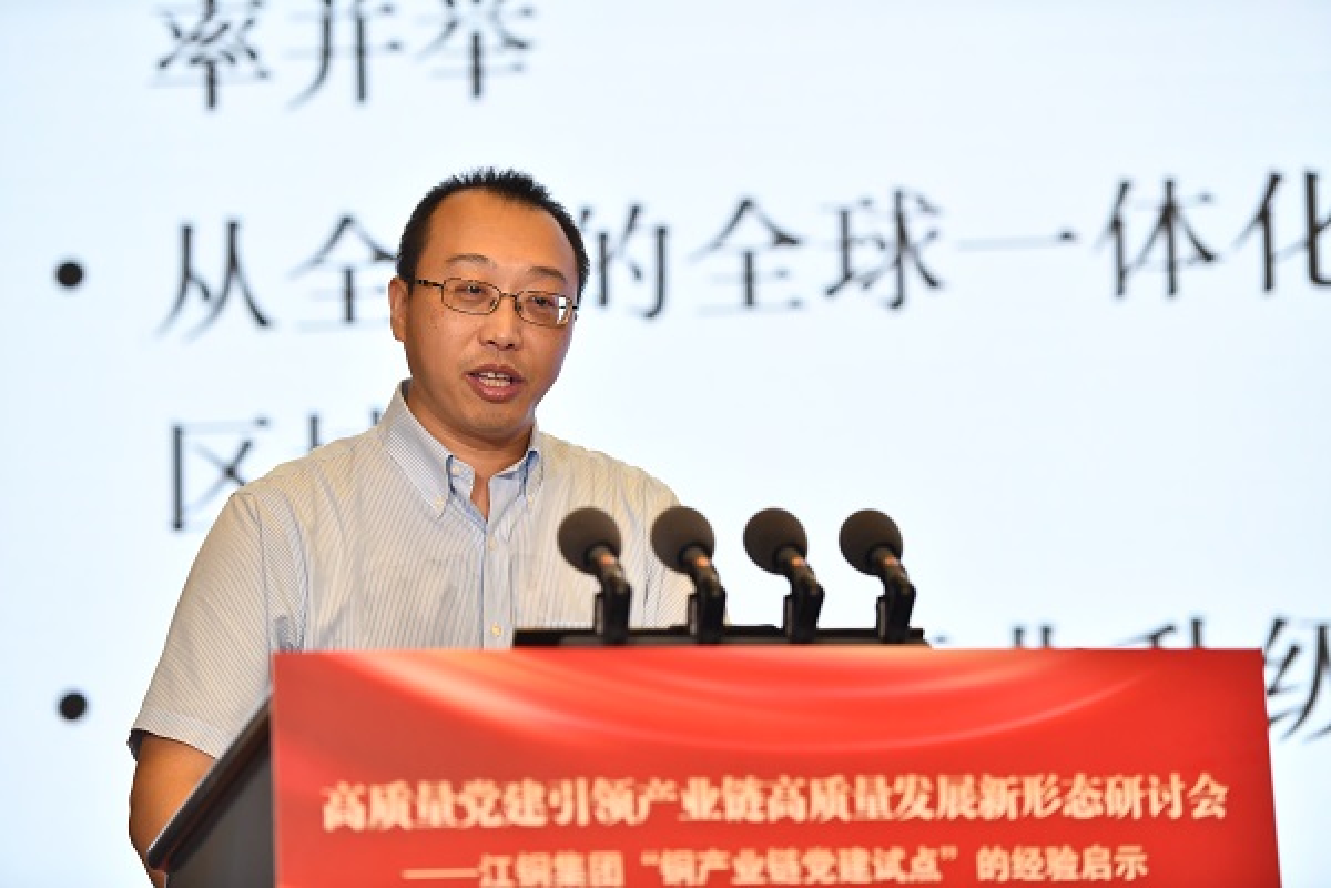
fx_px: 4806
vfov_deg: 10.5
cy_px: 444
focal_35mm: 130
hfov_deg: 15.8
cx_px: 666
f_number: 2.8
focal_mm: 130
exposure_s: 1/250
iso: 1000
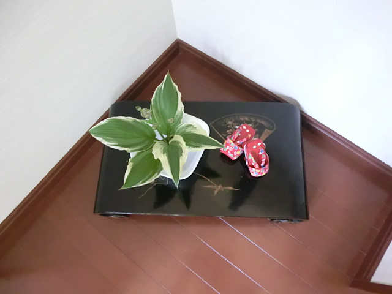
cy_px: 147
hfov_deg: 71.6
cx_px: 196
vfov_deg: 56.8
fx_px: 272
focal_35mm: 24
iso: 800
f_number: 3
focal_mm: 4.24
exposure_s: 1/15
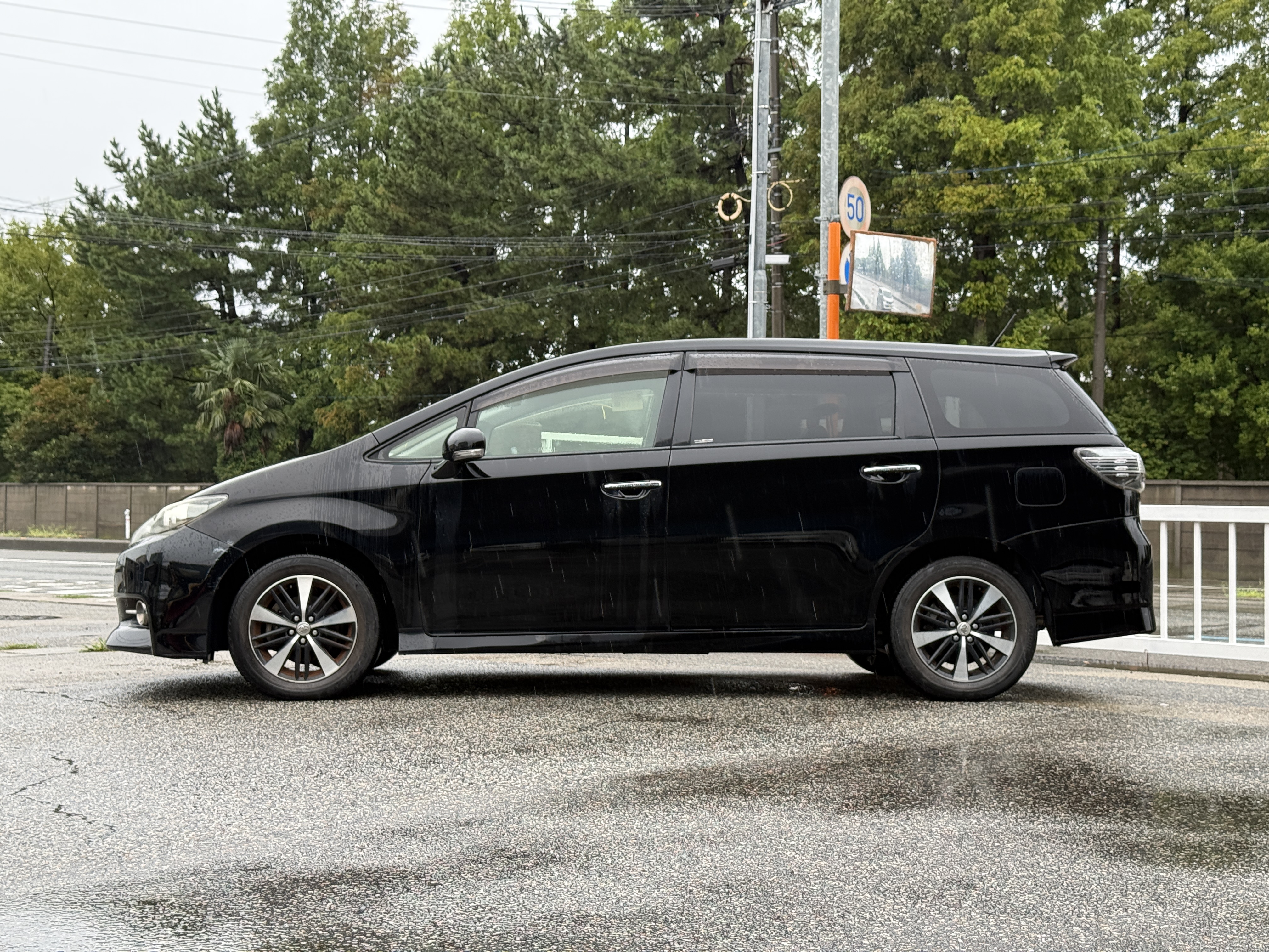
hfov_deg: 39.7
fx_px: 1760
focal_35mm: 48
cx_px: 634
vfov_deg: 30.3
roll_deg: -0.5
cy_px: 476
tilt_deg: +1.1
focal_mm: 6.76
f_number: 1.78
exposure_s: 1/192
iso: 100
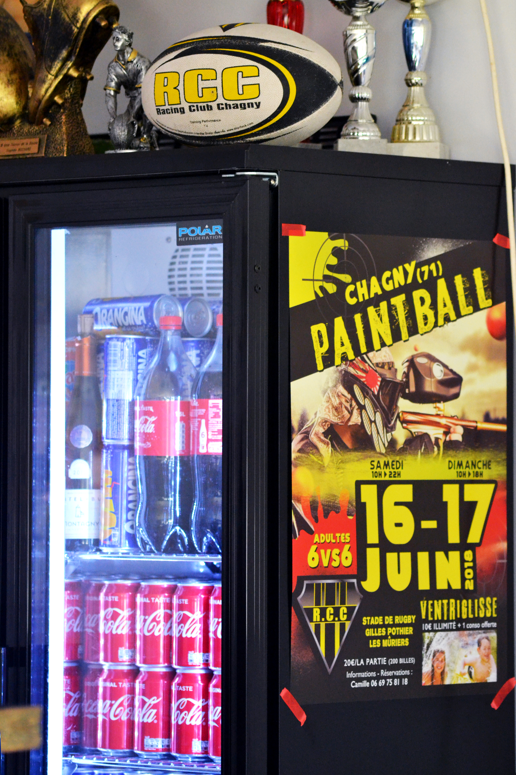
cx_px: 258
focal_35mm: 183
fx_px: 3934
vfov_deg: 11.2
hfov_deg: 7.5
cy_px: 388
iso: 2200
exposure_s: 1/125
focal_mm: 122
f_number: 4.2
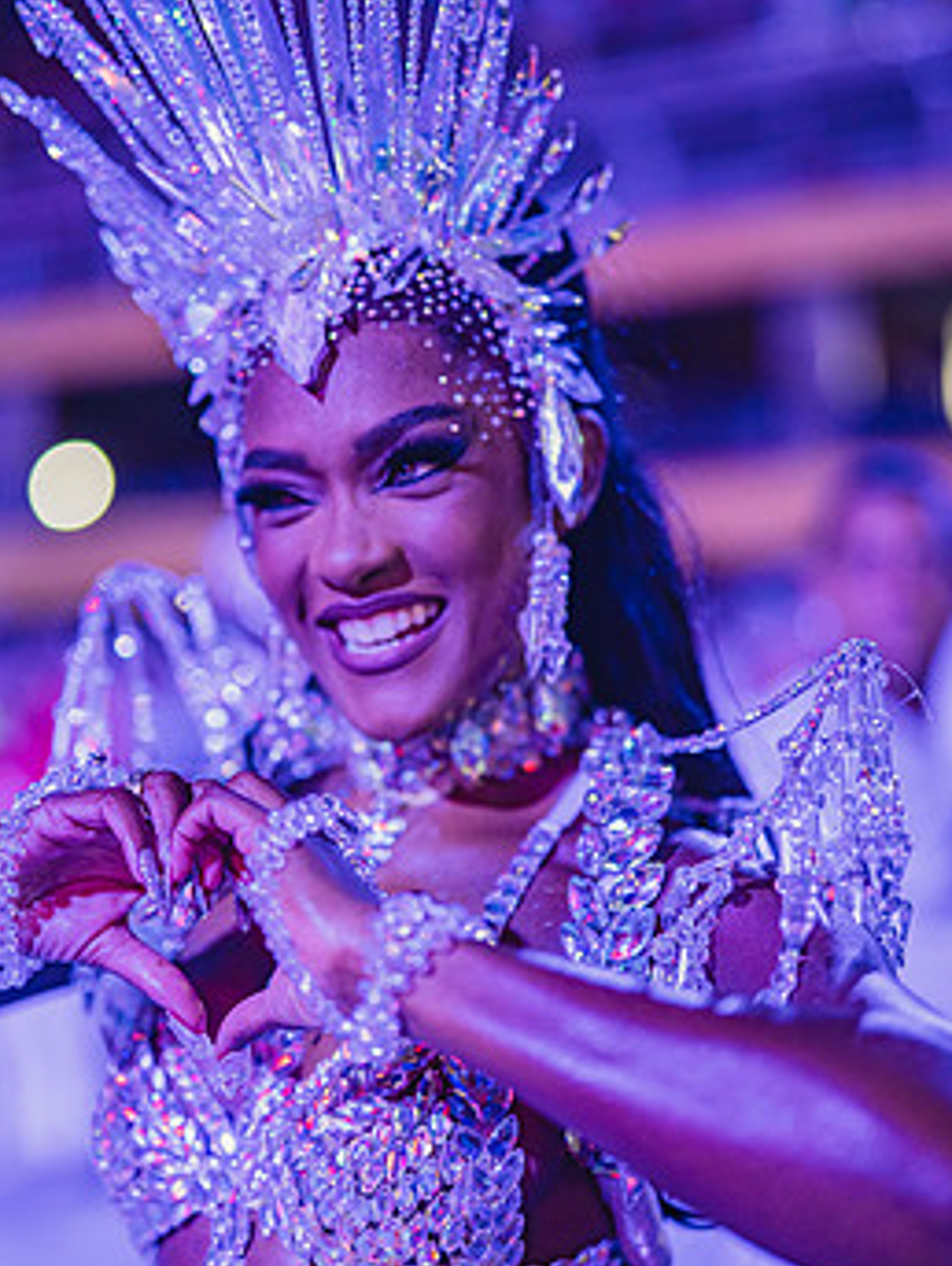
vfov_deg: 30.7
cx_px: 432
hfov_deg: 23.3
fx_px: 2306
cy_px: 668
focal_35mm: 63
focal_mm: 50
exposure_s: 1/1000
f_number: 1.2
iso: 1600
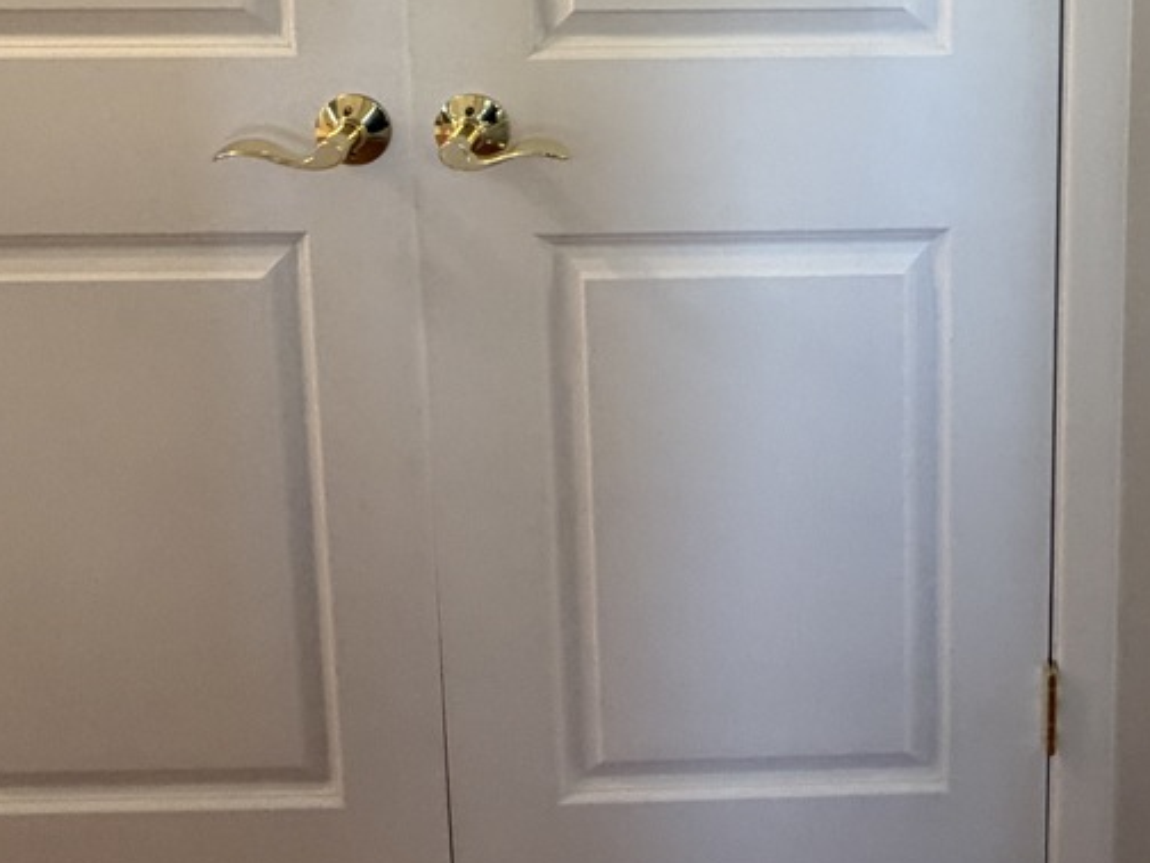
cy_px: -210
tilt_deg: -8.1
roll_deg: +0.8
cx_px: 958
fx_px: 1329
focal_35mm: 40
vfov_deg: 29.9
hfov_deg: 44.0
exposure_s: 1/60
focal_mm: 2.22
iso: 320
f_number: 2.2
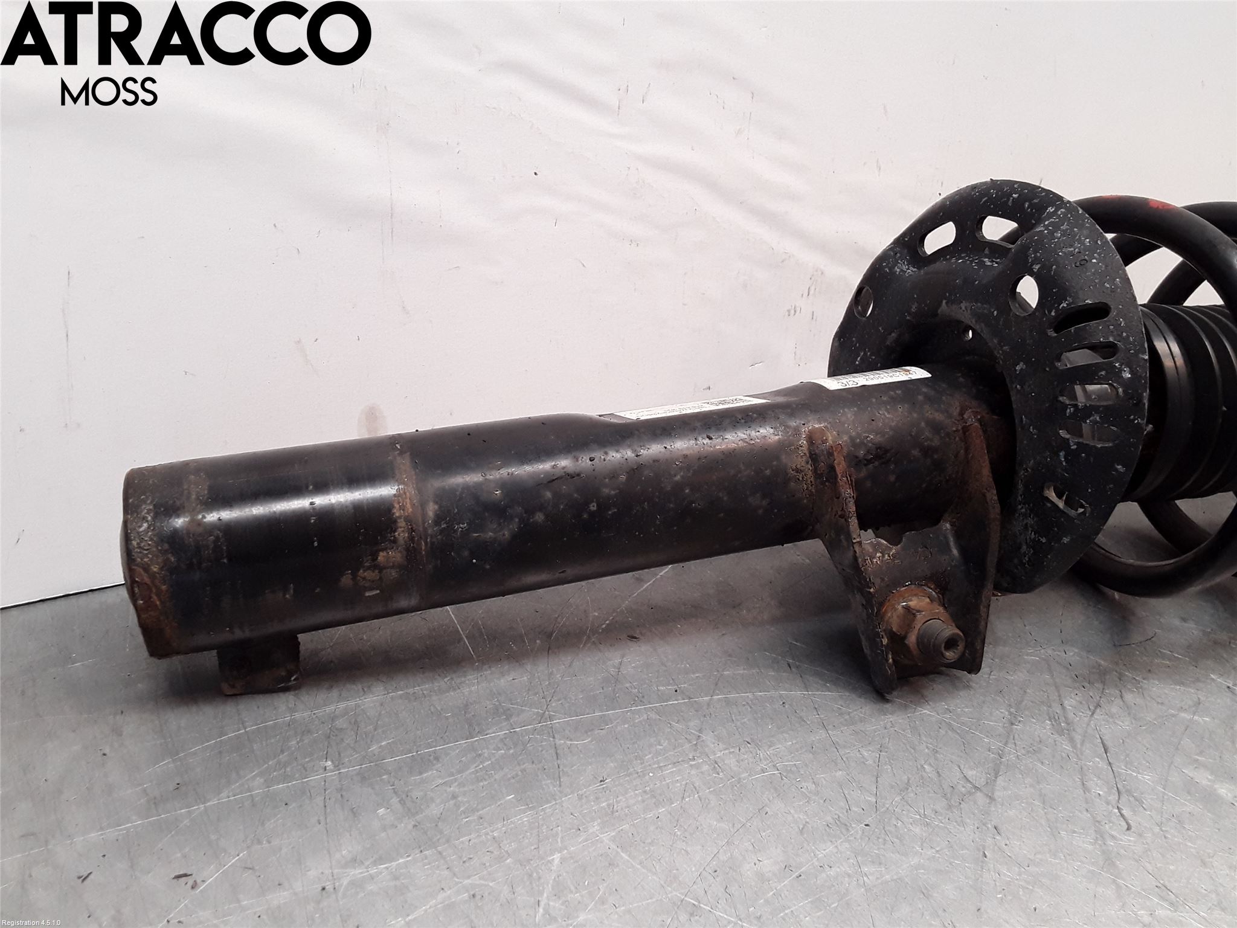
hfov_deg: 63.4
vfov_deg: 49.7
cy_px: 464
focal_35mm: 28
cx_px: 618
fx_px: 1001
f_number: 1.9
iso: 100
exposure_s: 1/106
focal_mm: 2.91
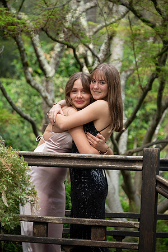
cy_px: 126
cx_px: 84
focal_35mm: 200
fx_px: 1400
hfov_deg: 6.9
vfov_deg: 10.3
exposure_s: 1/800
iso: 1250
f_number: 6.3
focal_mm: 200
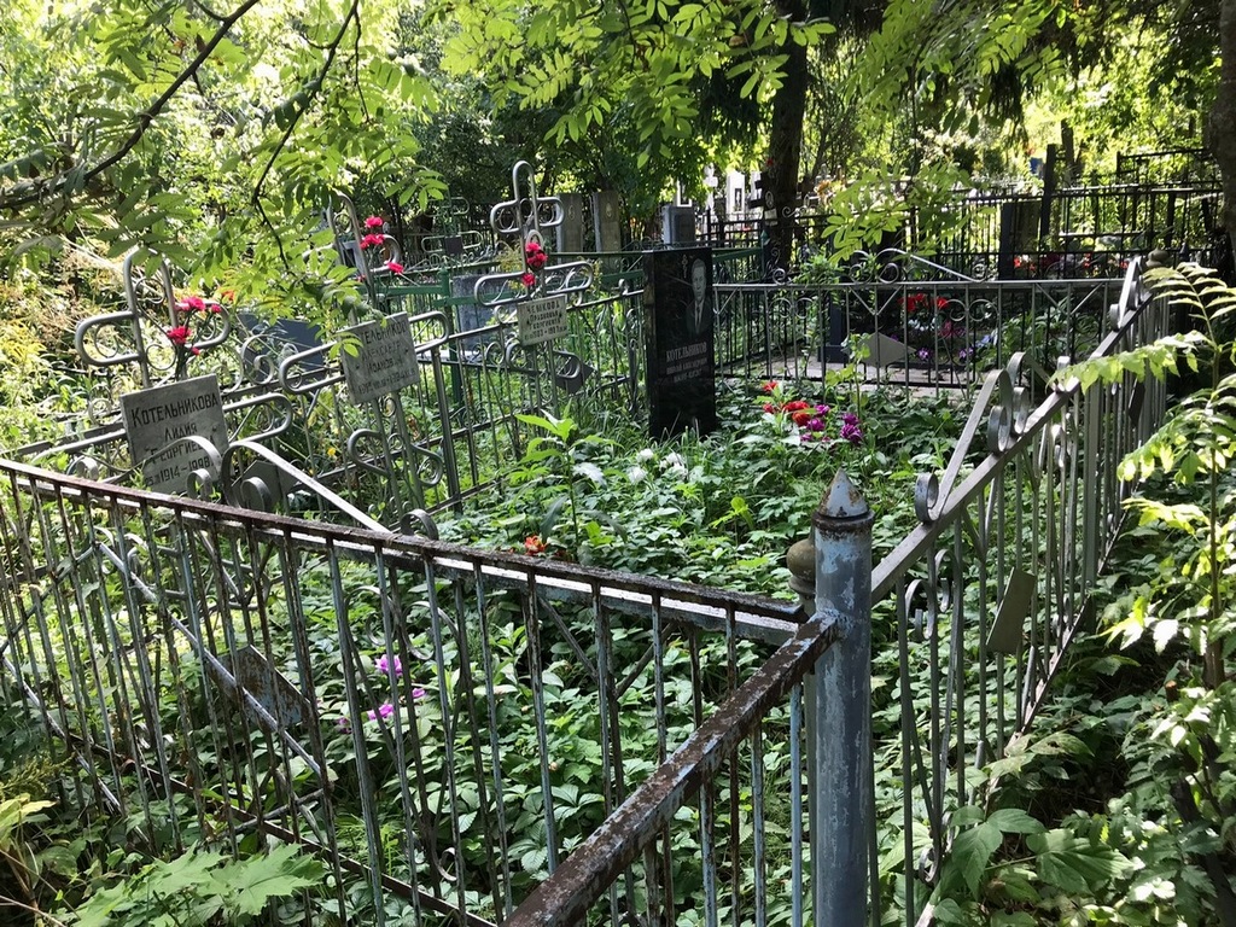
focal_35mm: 28
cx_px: 618
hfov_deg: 63.4
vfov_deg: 49.7
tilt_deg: -12.9
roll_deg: +0.7
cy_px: 464
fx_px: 1000
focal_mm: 3.99
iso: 20
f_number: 1.8
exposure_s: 1/102
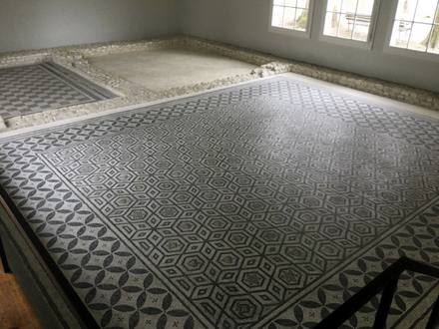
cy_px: 164
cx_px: 220
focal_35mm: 31
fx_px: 393
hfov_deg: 58.4
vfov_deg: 45.4
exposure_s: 1/33
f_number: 2.4
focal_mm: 3.3
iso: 80
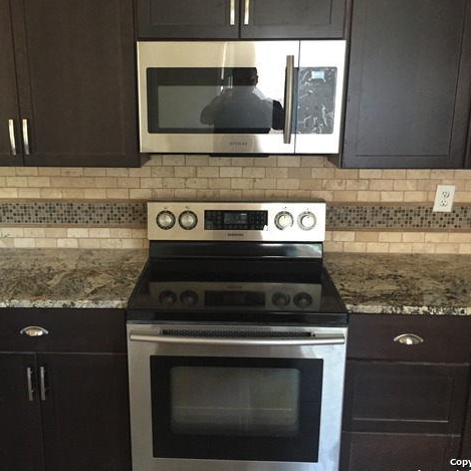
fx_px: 539
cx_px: 206
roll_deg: -0.8
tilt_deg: -15.6
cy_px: 239
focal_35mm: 35
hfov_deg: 47.1
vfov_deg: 47.2
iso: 250
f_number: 2.2
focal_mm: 4.15
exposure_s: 1/24
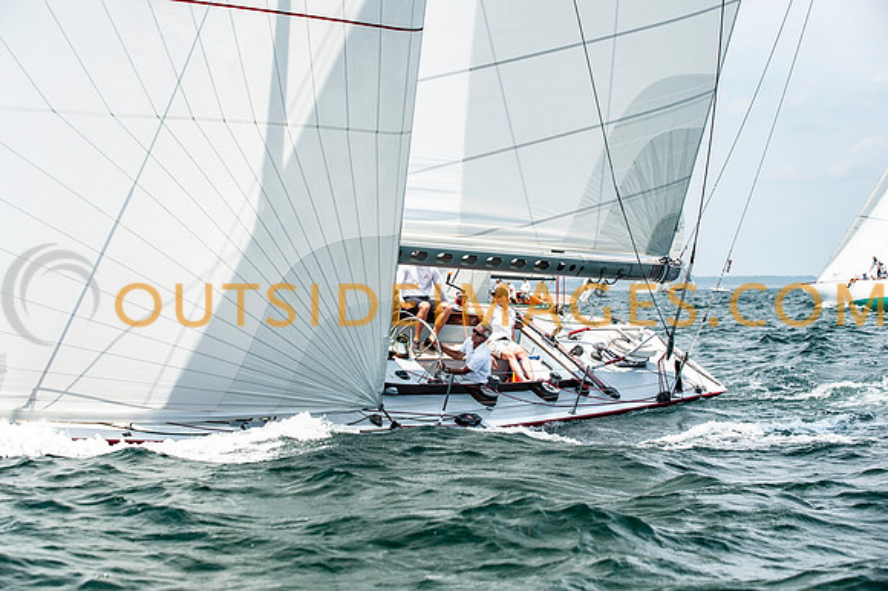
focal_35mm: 87
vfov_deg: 15.8
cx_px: 424
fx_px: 2133
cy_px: 294
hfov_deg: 23.5
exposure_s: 1/2500
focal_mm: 80
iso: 320
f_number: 5
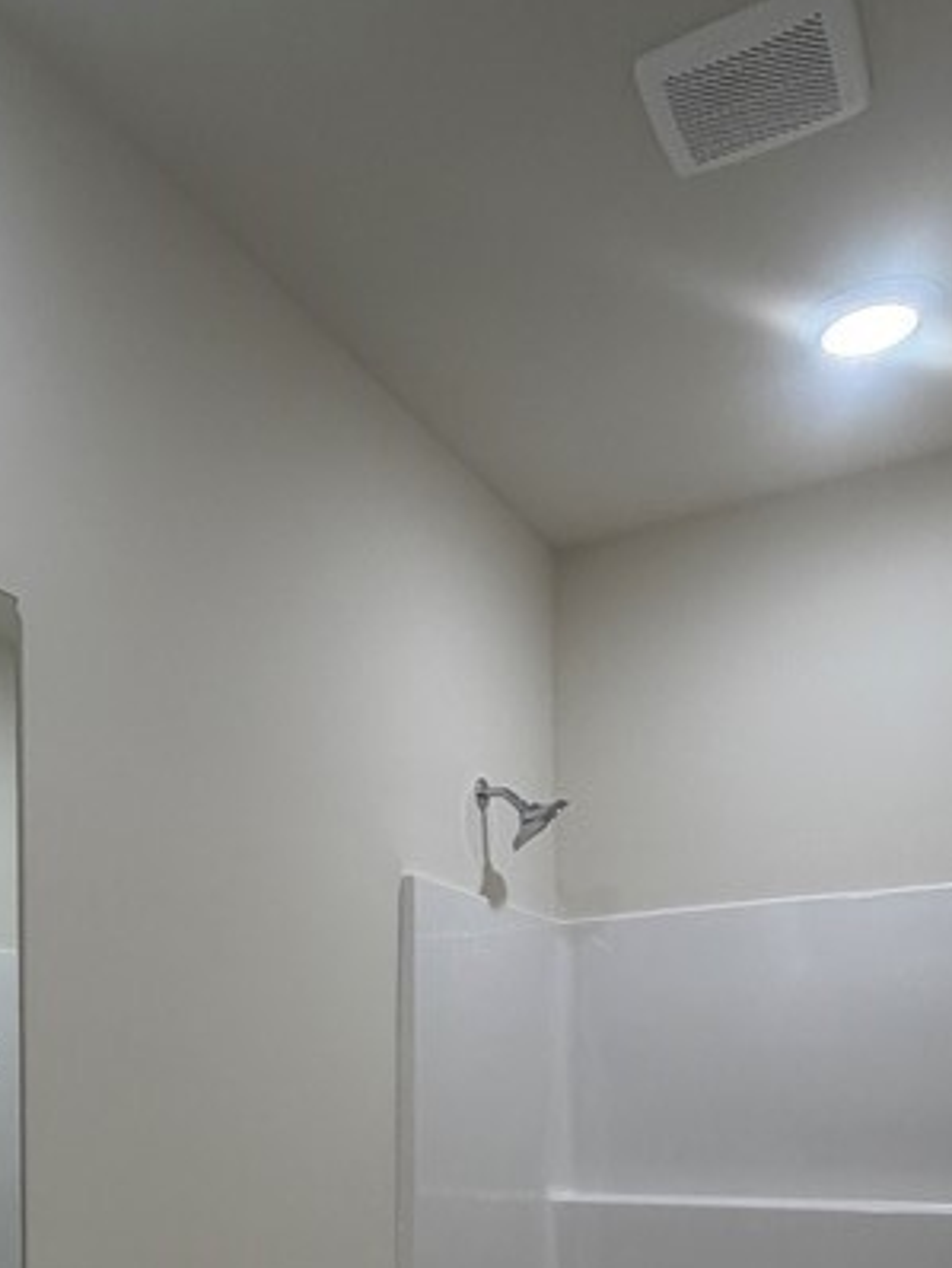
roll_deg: +0.4
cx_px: 210
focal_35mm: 36
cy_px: 1185
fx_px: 1319
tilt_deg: -3.8
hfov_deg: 38.4
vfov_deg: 45.5
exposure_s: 1/120
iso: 160
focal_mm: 2.22
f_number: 2.2
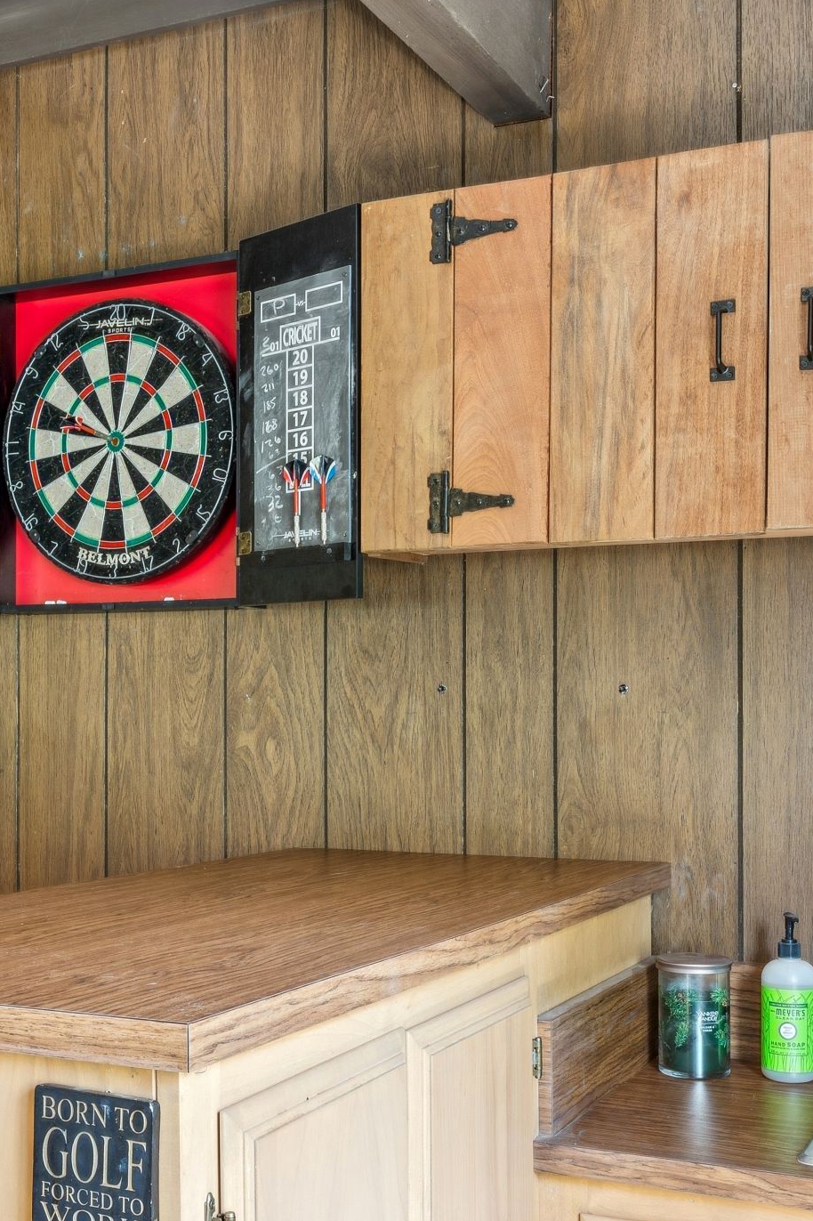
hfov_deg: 30.2
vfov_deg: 43.9
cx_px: 347
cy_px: 751
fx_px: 1503
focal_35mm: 44
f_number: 13
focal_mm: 16.9
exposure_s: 4
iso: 100
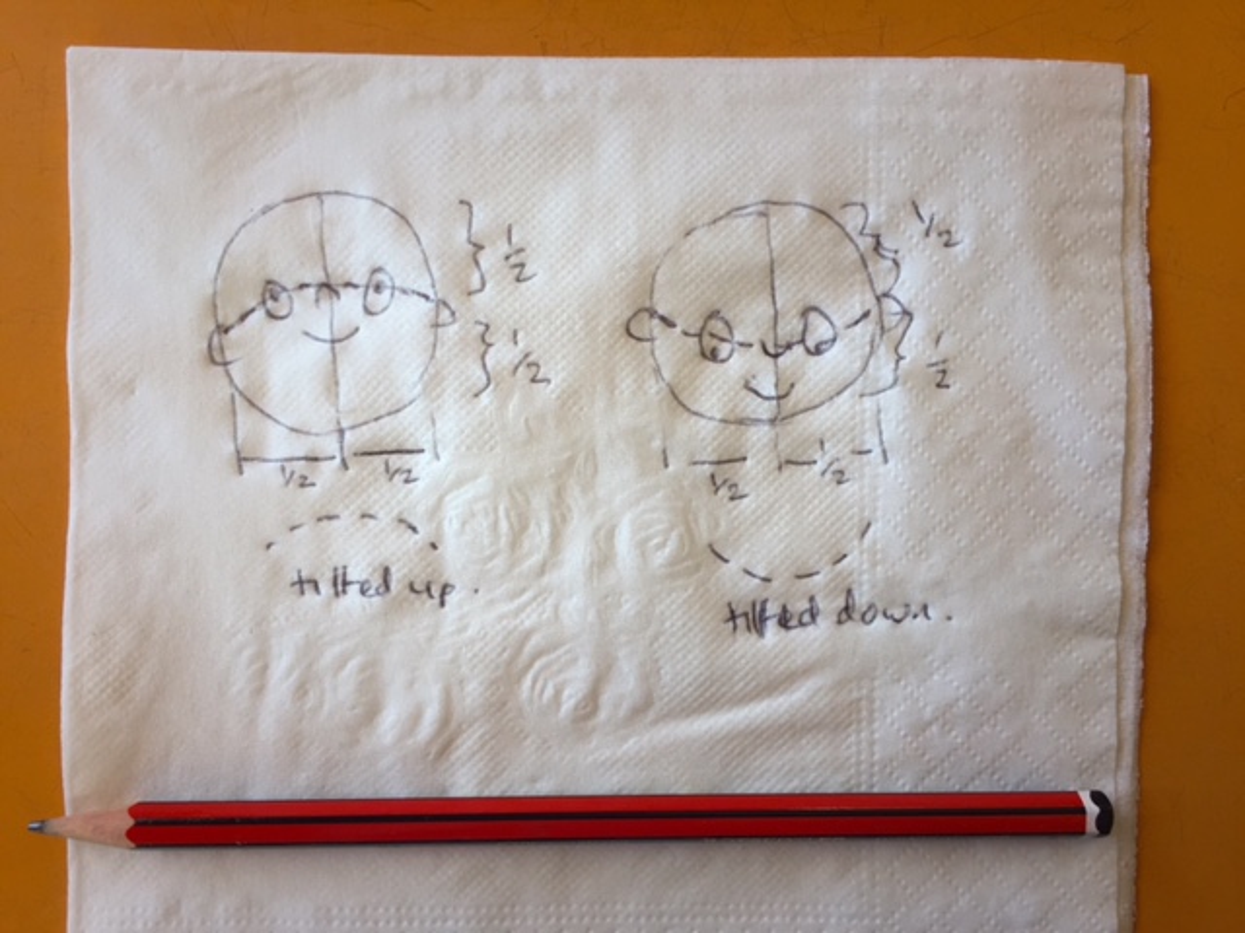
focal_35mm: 29
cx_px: 622
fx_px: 1043
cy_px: 466
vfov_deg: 48.2
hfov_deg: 61.7
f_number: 2.2
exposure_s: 1/100
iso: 40
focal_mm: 4.15
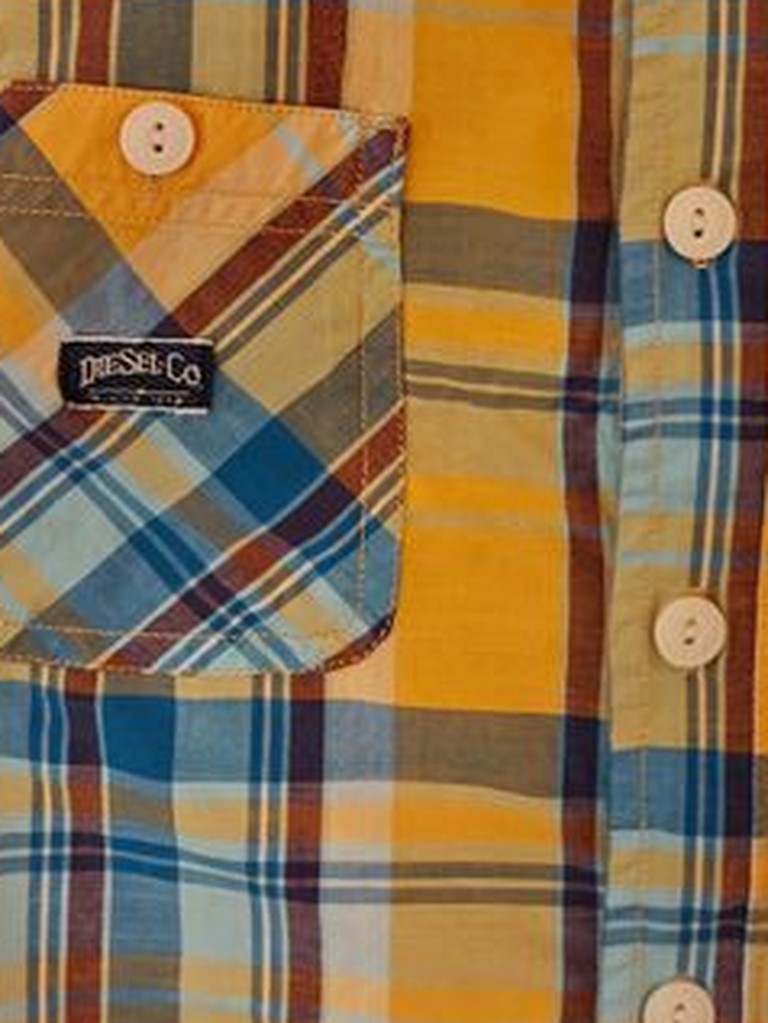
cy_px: 61
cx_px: 662
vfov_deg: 31.3
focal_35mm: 58
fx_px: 1715
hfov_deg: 24.7
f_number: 1.6
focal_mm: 6.06
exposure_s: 1/50
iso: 1600
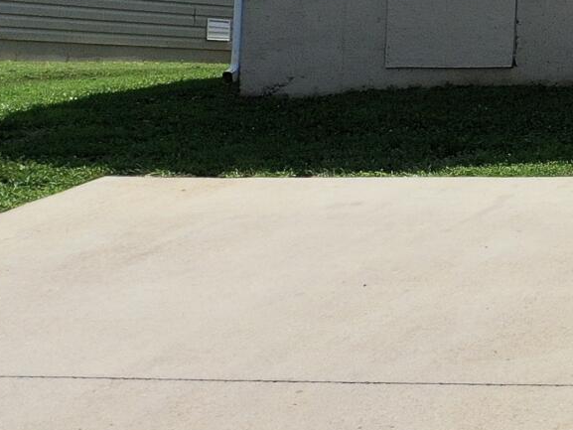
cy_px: -119
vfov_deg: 10.4
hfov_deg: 11.5
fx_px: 2318
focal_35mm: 140
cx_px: 1395
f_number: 4
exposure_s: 1/1600
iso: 100
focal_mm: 10.26
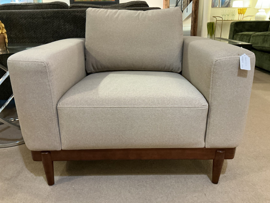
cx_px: 135
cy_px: 102
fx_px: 226
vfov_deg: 48.2
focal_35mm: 29
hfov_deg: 61.7
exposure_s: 1/40
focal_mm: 3
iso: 250
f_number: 1.8
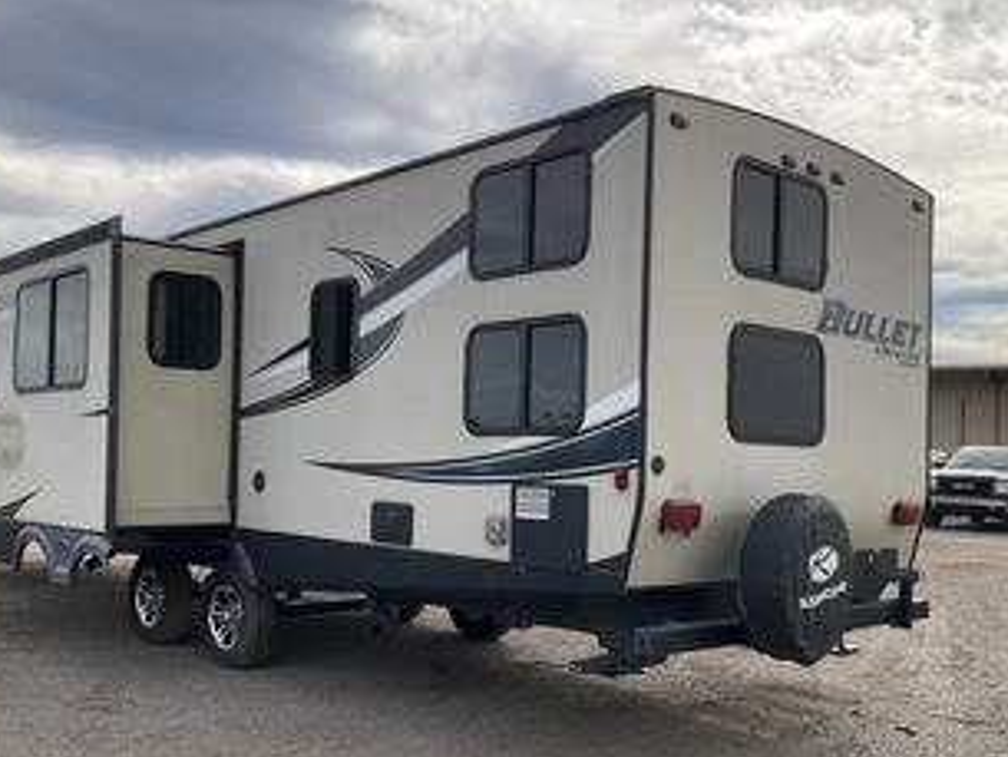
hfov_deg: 48.9
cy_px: 436
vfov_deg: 37.7
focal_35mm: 38
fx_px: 1107
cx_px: 456
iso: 25
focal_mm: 3
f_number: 1.8
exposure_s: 1/1577
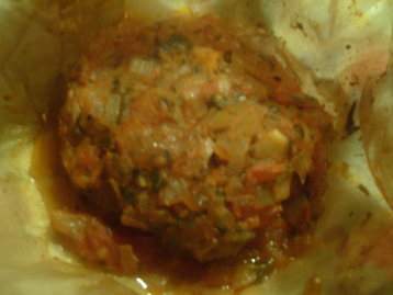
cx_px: 196
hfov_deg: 43.8
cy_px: 148
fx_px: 489
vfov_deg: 33.6
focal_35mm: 43
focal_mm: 7.2
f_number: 3
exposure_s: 1/3
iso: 200
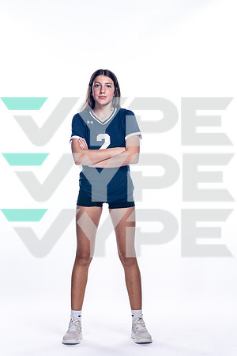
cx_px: 118
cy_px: 178
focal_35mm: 108
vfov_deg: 18.9
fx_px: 1066
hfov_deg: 12.7
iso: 400
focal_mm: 108
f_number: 5.6
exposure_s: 1/250
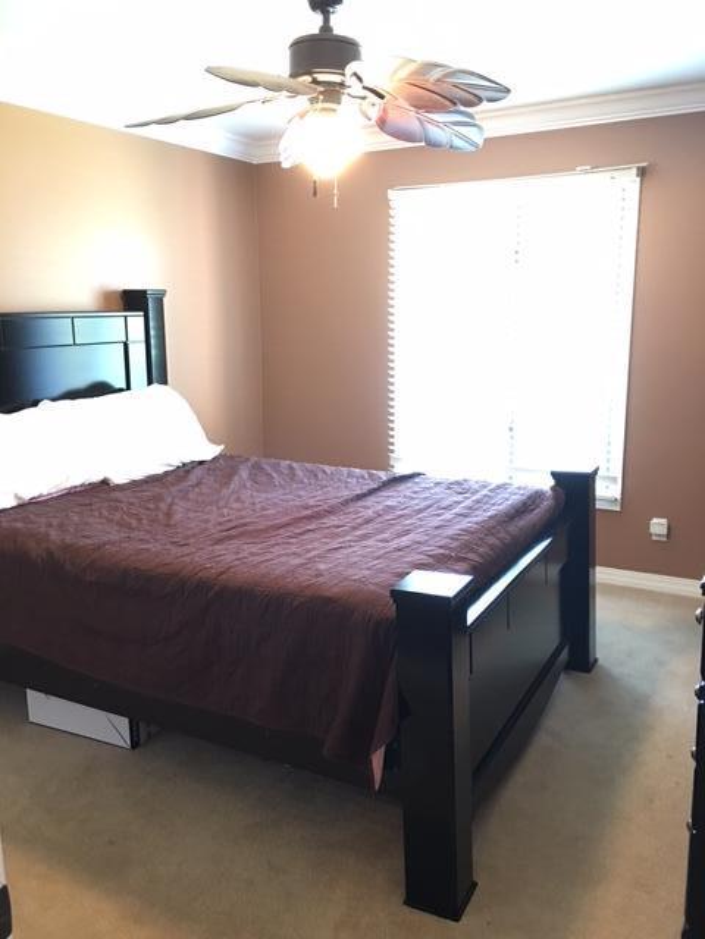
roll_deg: -1.0
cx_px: 352
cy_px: 470
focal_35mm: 29
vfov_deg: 61.7
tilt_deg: -10.2
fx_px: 787
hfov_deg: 48.2
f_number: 2.2
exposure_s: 1/4
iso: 64
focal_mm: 4.15
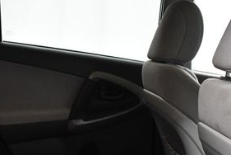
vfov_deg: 16.3
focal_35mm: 82
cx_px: 51
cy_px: 165
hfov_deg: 24.4
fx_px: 527
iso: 3200
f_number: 3.5
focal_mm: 18
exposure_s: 1/125
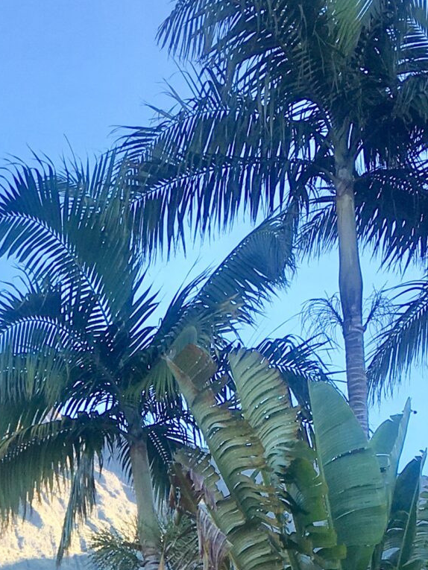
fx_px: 1599
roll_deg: -2.2
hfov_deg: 15.0
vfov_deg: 18.7
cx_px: 15
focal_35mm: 97
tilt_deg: +13.3
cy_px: 750
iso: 25
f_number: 2.2
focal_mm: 4.15
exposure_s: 1/207
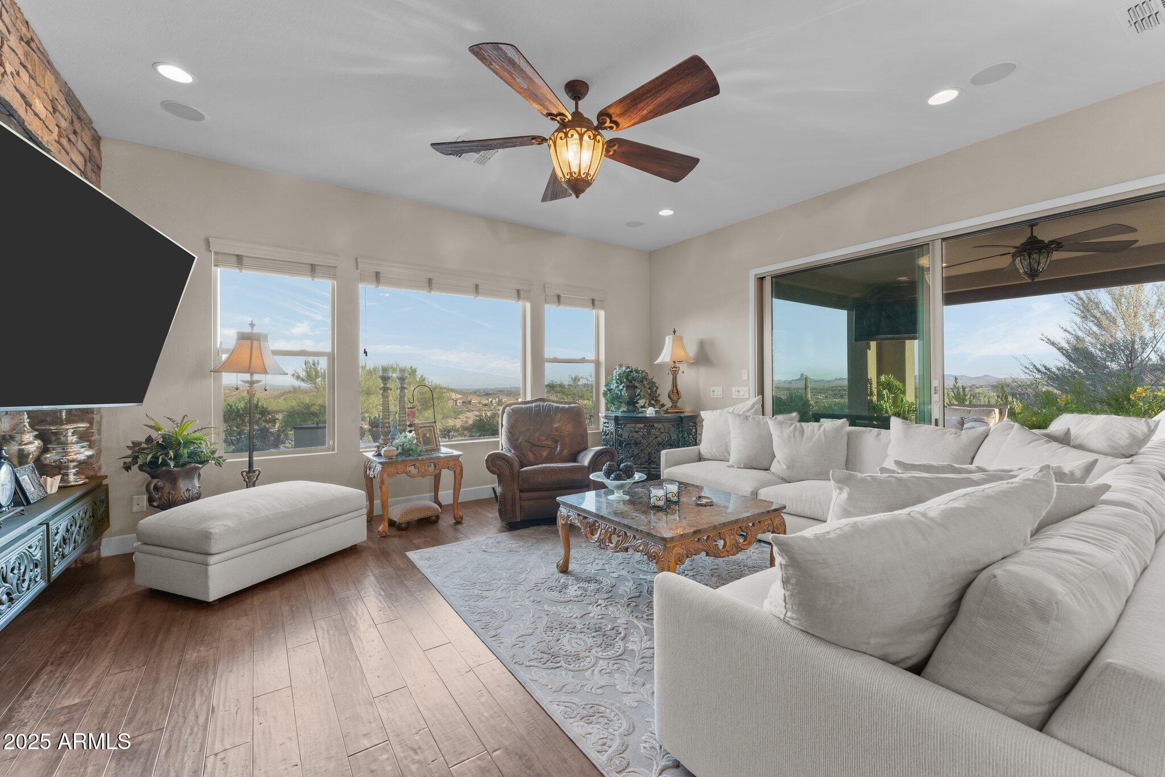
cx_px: 582
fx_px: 453
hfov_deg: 104.3
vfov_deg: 81.2
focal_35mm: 14
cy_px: 388
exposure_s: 1/2
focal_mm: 14
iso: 400
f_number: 8
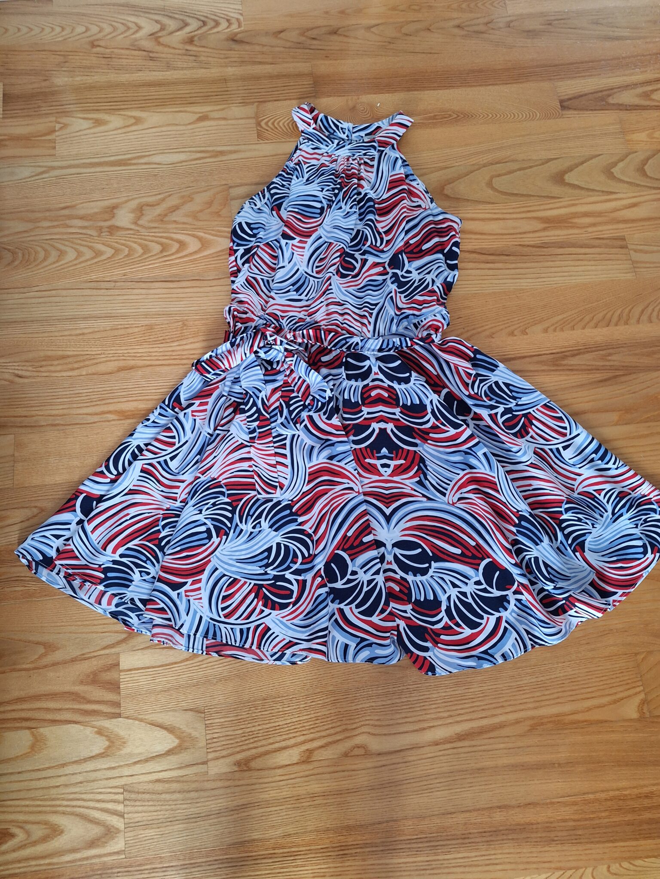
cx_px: 330
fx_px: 585
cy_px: 440
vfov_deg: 73.9
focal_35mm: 23
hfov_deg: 58.9
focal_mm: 5.54
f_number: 1.8
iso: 200
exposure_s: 1/40
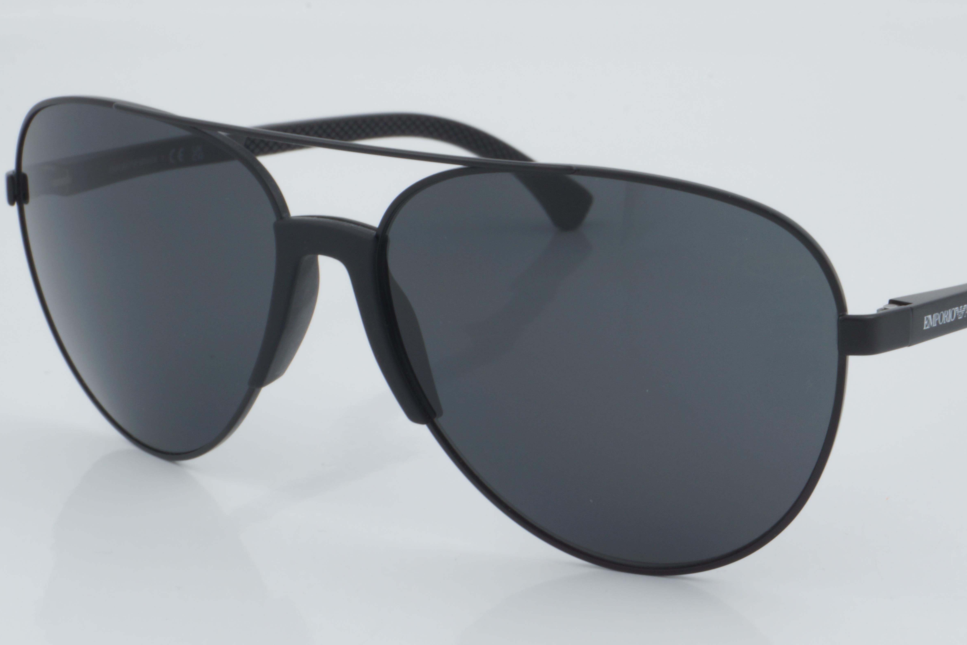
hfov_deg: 21.4
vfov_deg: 14.4
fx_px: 2552
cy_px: 318
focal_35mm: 95
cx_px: 605
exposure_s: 1/4
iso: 100
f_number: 32
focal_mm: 50
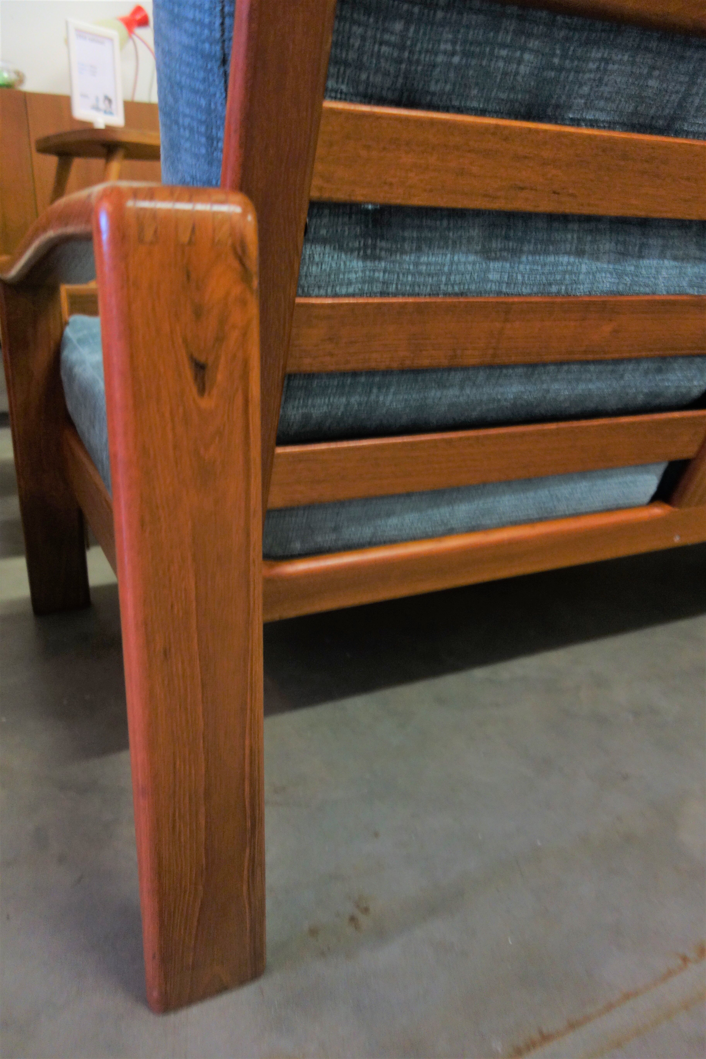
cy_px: 530
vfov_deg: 65.5
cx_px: 353
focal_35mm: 28
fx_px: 824
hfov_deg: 46.4
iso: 400
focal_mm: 10.4
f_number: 1.8
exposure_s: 1/30
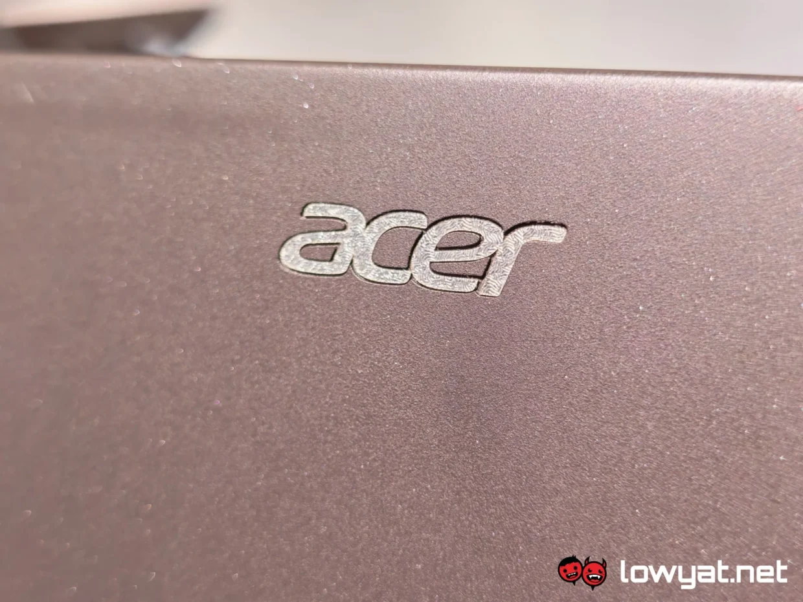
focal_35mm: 46
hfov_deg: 41.2
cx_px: 402
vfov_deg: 31.5
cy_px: 301
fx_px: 1067
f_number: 1.6
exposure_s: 1/60
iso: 125
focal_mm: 5.4
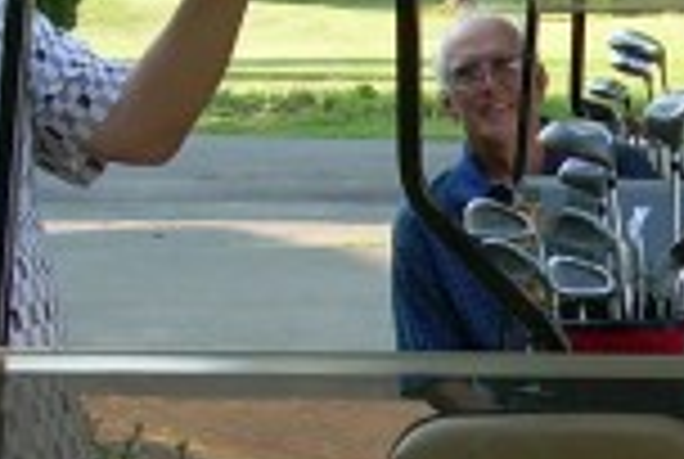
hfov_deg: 12.2
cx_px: 684
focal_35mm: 166
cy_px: 320
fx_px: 3160
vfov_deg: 8.3
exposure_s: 1/162
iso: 50
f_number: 2.8
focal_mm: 6.3
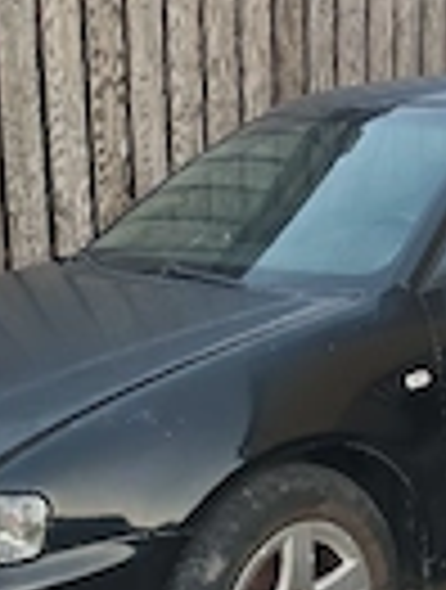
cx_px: 324
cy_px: 284
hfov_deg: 21.0
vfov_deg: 27.7
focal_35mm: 70
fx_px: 1197
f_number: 2
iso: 640
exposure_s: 1/556
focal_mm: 8.72
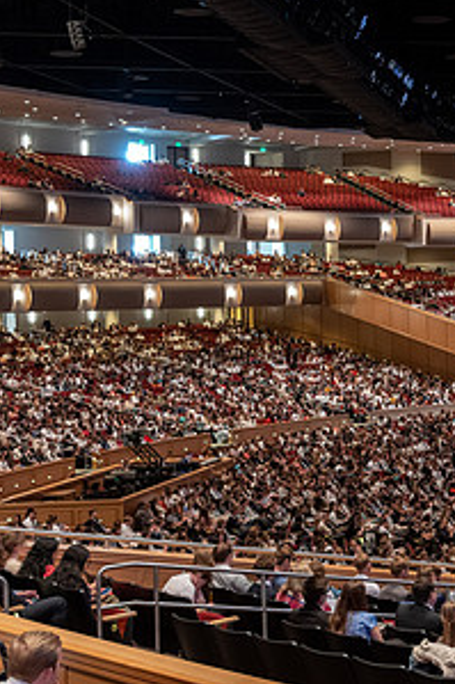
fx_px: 1291
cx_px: 549
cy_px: 246
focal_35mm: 68
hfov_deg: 18.9
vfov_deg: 29.5
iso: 2000
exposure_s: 1/6
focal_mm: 35
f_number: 4.5
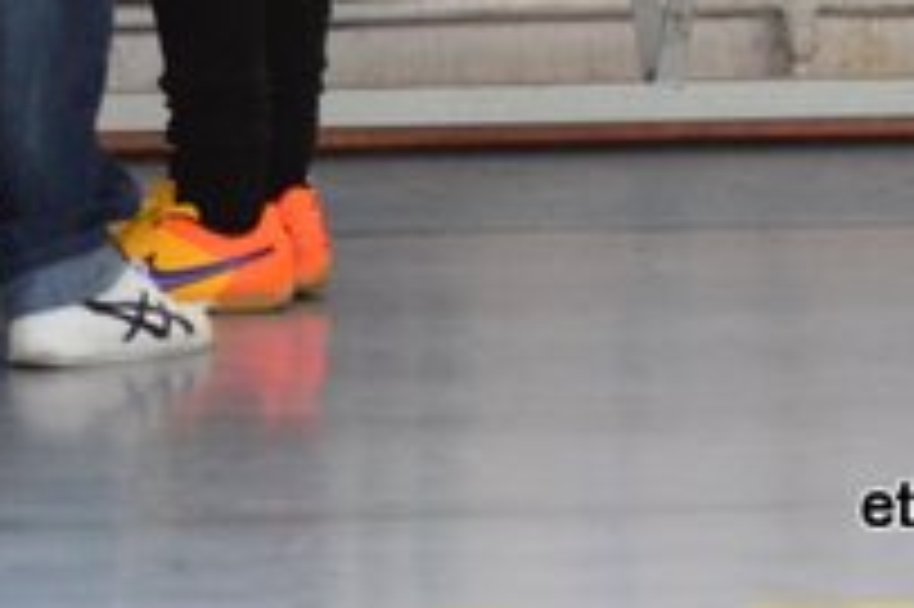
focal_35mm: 857
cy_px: -576
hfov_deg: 2.4
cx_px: -671
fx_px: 21739
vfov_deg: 1.6
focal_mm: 145
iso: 2500
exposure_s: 1/400
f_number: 4.8
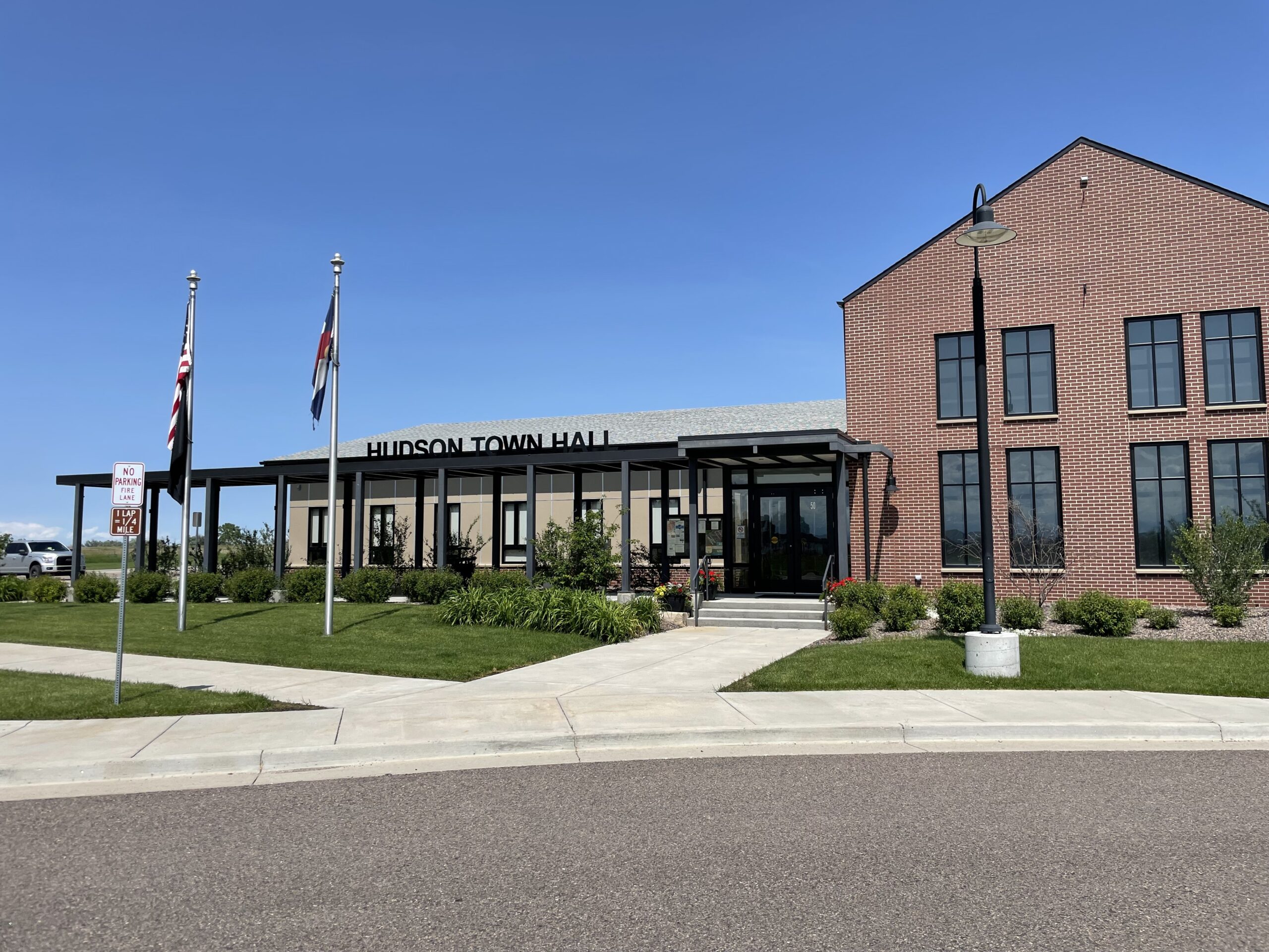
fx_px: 953
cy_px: 476
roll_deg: +1.6
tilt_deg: +3.6
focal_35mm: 26
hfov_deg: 67.3
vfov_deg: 53.1
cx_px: 634
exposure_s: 1/4651
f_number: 1.6
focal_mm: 4.2
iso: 32
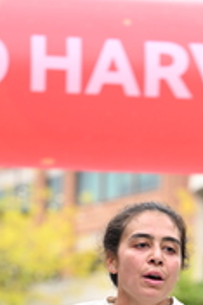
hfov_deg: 5.7
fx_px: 2042
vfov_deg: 8.4
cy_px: 388
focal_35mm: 241
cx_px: 221
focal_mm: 77
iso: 640
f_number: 2.8
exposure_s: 1/2000
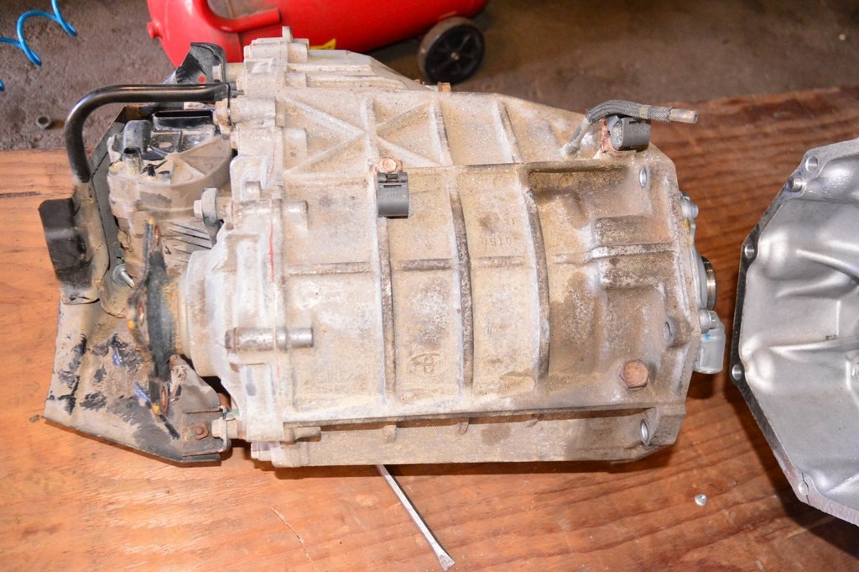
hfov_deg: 53.2
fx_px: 858
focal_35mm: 36
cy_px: 286
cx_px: 430
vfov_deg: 36.8
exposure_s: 1/200
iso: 3200
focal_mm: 24
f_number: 5
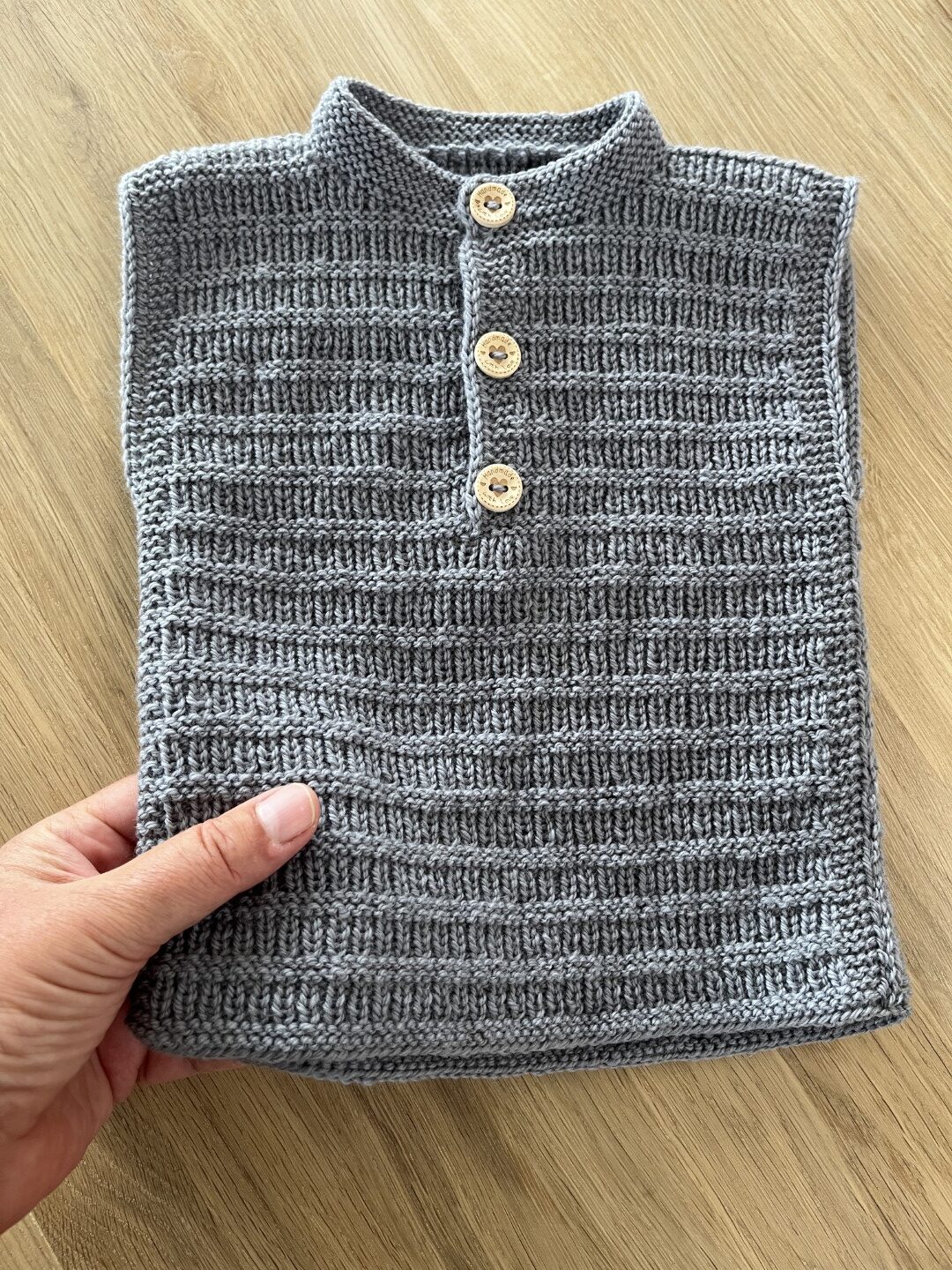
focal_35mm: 26
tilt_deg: -80.8
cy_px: 635
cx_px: 476
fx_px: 953
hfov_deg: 53.1
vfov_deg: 67.3
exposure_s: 1/60
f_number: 1.6
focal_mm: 5.1
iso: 160
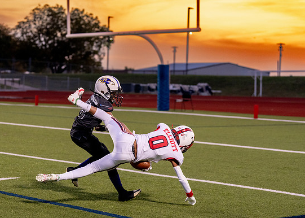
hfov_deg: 19.8
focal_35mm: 101
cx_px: 122
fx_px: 875
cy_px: 134
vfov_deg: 14.2
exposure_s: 1/1000
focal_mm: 74
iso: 1600
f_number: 2.8
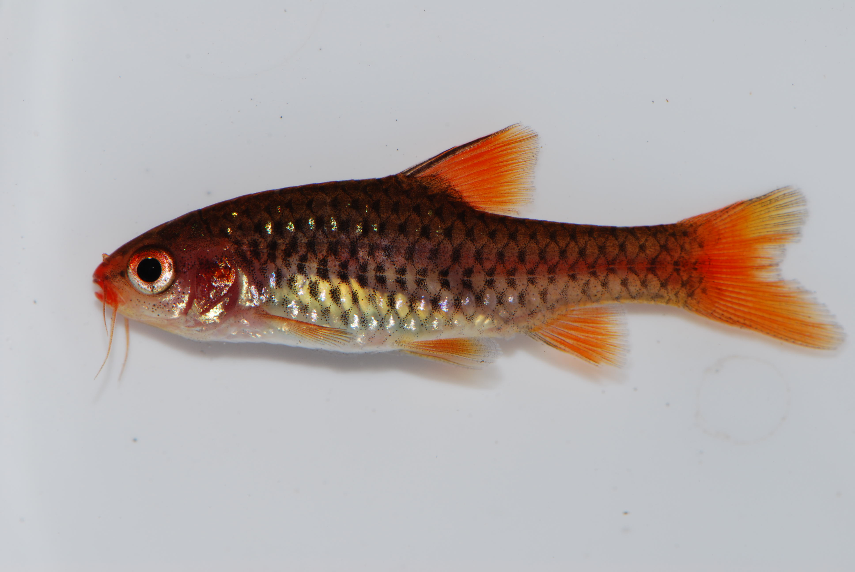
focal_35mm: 158
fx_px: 3745
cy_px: 286
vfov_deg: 8.7
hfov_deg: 13.0
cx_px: 428
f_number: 18
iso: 100
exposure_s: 1/100
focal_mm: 105
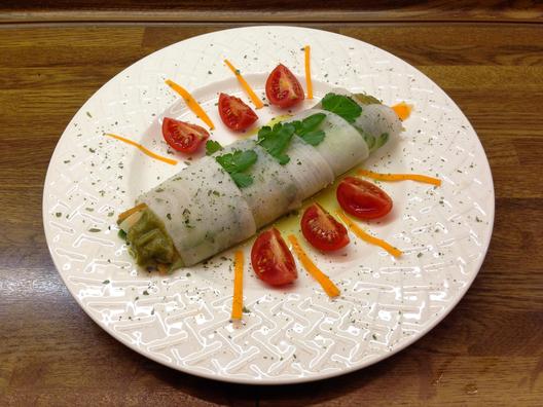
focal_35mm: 33
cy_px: 204
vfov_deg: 42.9
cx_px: 272
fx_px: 518
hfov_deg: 55.4
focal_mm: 4.12
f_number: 2.4
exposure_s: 1/33
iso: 50
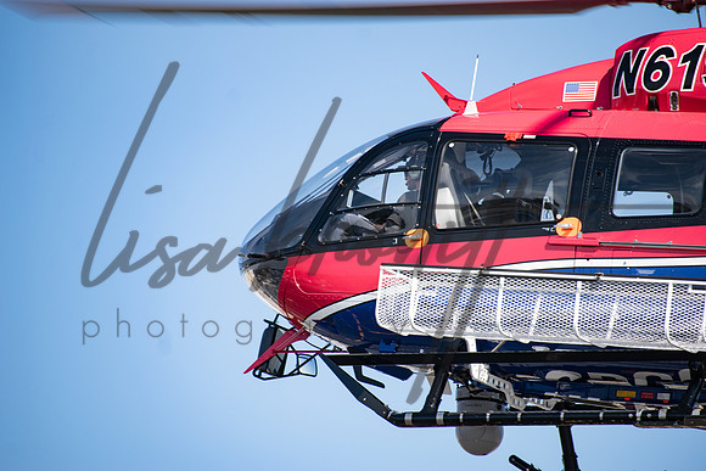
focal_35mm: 330
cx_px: 353
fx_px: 6473
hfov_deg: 6.2
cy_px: 236
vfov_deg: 4.2
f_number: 5.6
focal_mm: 220
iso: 100
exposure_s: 1/320
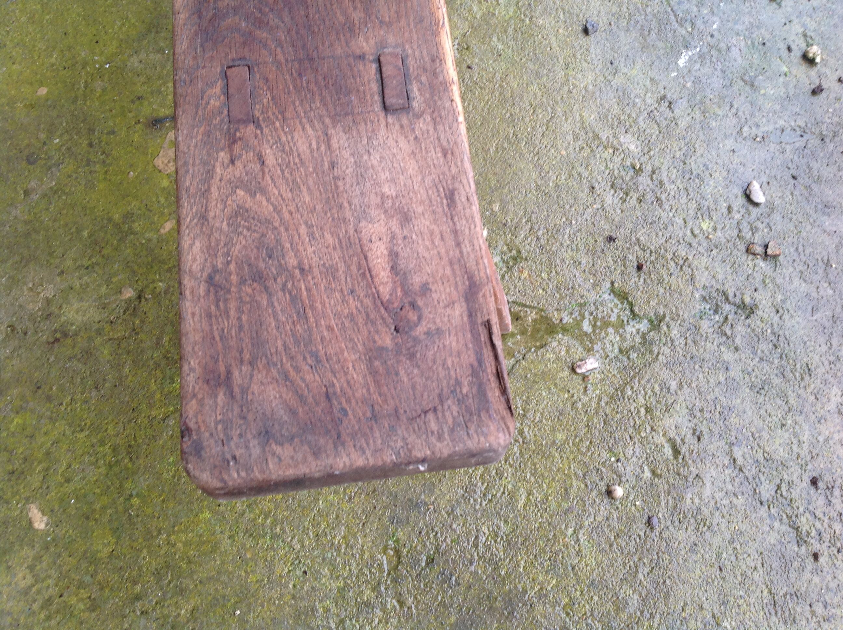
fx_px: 851
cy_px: 315
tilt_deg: -67.2
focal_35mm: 35
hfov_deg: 52.7
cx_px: 422
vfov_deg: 40.6
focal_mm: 4.28
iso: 64
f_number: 2.4
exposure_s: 1/30
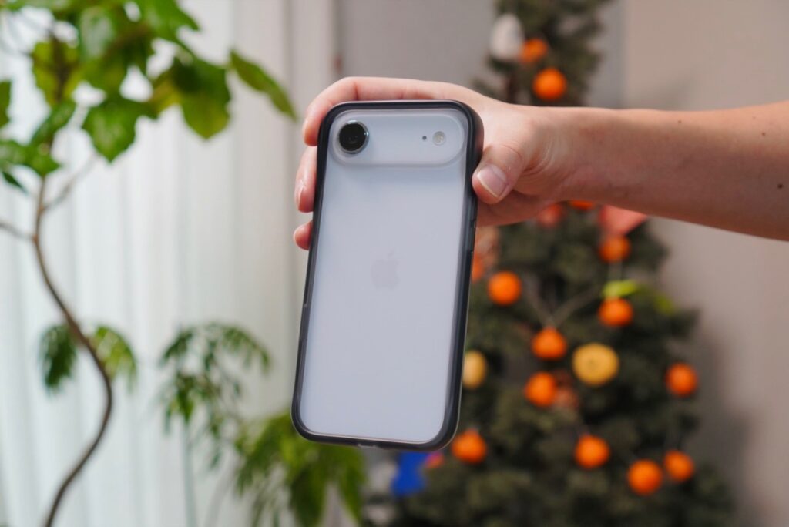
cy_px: 264
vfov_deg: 25.8
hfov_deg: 37.8
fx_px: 1151
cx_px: 394
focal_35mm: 52
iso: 640
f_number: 4
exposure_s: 1/60
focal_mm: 35
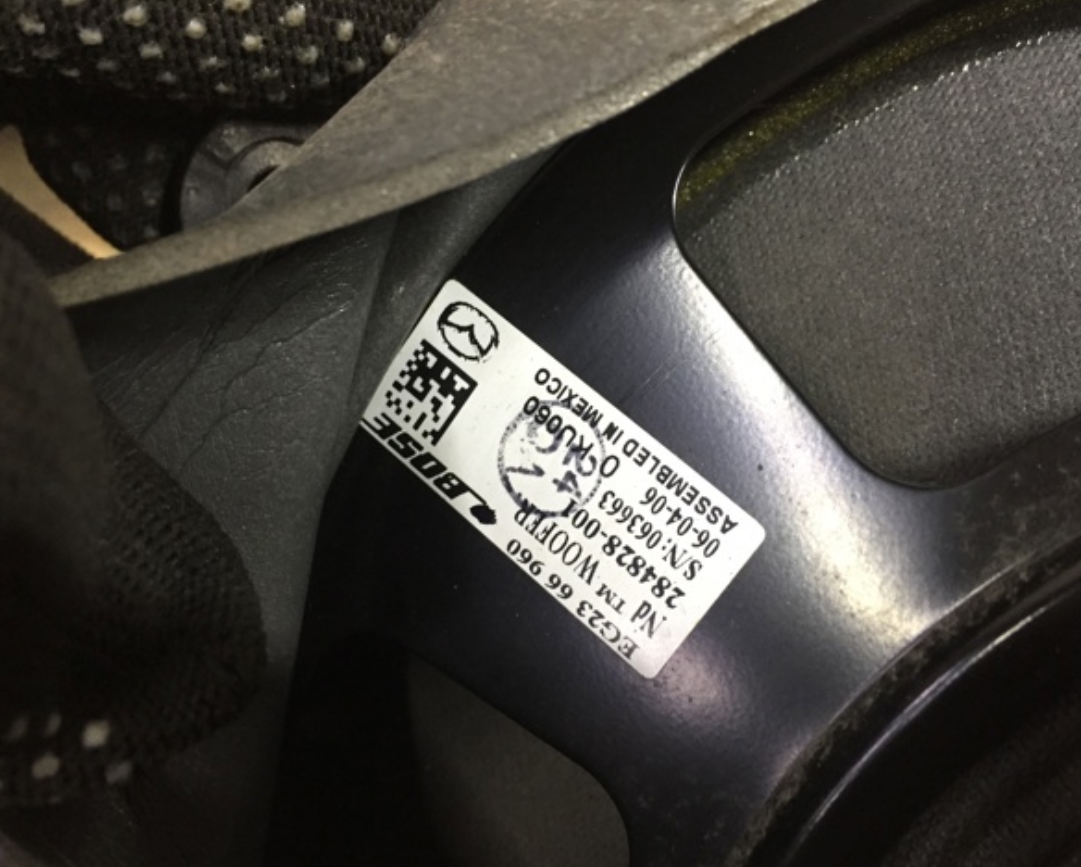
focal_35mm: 31
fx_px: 992
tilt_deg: -59.4
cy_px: 441
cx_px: 557
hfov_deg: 57.1
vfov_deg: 47.2
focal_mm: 4.15
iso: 200
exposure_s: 1/33
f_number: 2.2
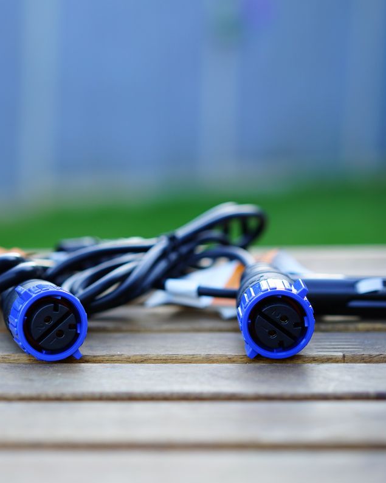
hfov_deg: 19.4
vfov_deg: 24.4
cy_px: 242
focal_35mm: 78
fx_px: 1113
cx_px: 58
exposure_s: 1/60
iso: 100
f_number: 2.8
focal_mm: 55
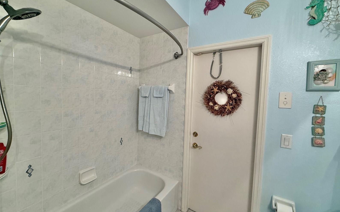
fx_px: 139
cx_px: 171
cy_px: 102
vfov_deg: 74.8
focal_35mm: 15
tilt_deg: -1.8
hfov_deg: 101.5
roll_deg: -2.1
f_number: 2.2
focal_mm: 2.22
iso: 250
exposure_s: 1/60
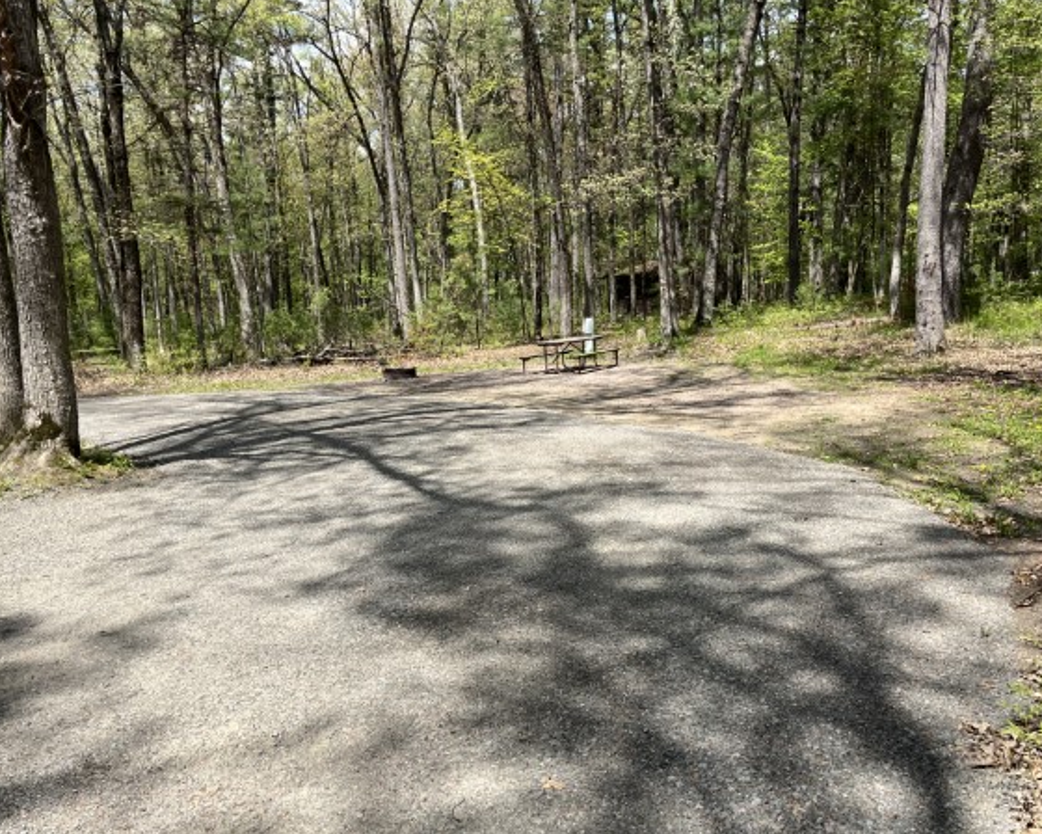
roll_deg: +2.4
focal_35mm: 29
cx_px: 527
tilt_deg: -6.6
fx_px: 894
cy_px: 432
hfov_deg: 60.4
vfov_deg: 50.0
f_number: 1.6
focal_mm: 5.1
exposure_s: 1/2101
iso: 50
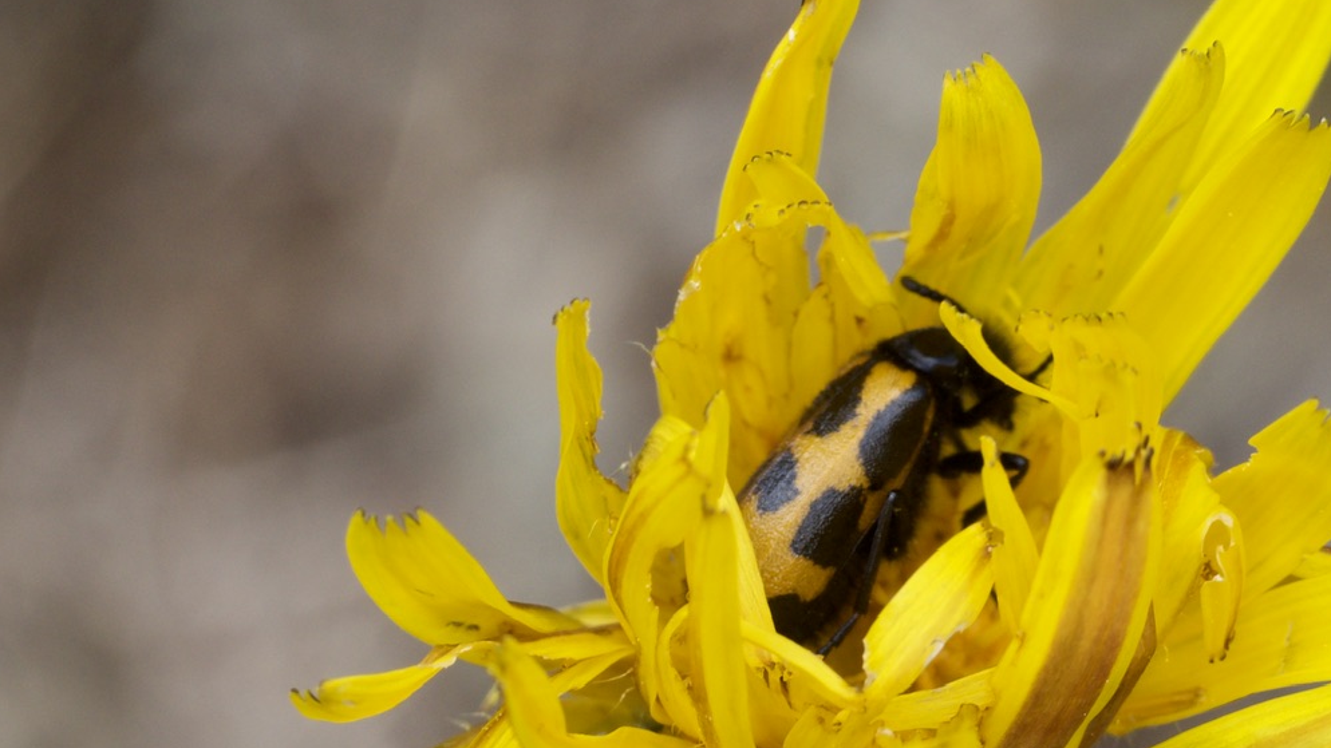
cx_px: 599
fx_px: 7129
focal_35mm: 202
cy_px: 432
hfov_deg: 10.7
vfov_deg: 6.0
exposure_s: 1/125
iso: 200
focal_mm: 45
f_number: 8
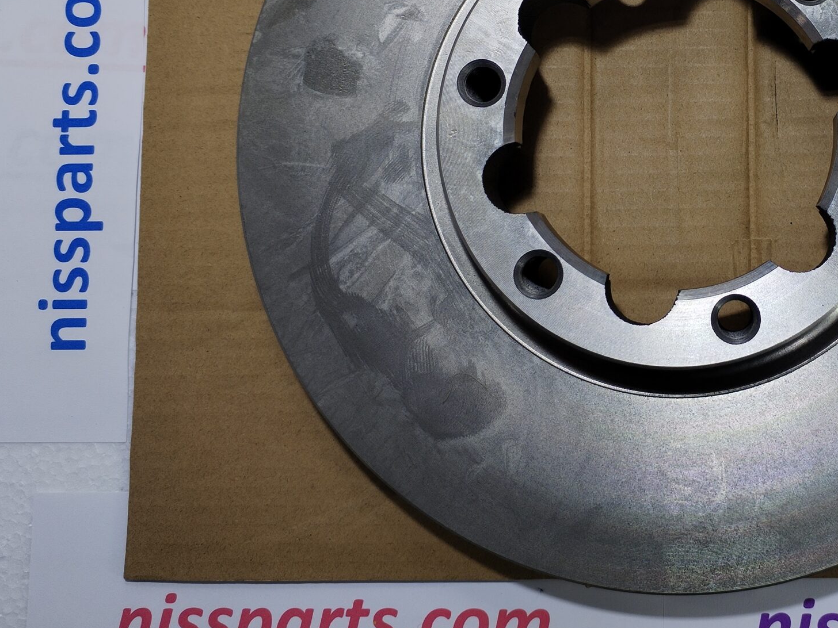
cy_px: 158
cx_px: 688
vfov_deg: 28.2
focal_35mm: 51
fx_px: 1235
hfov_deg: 36.1
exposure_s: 1/169
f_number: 1.8
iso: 100
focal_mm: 4.75
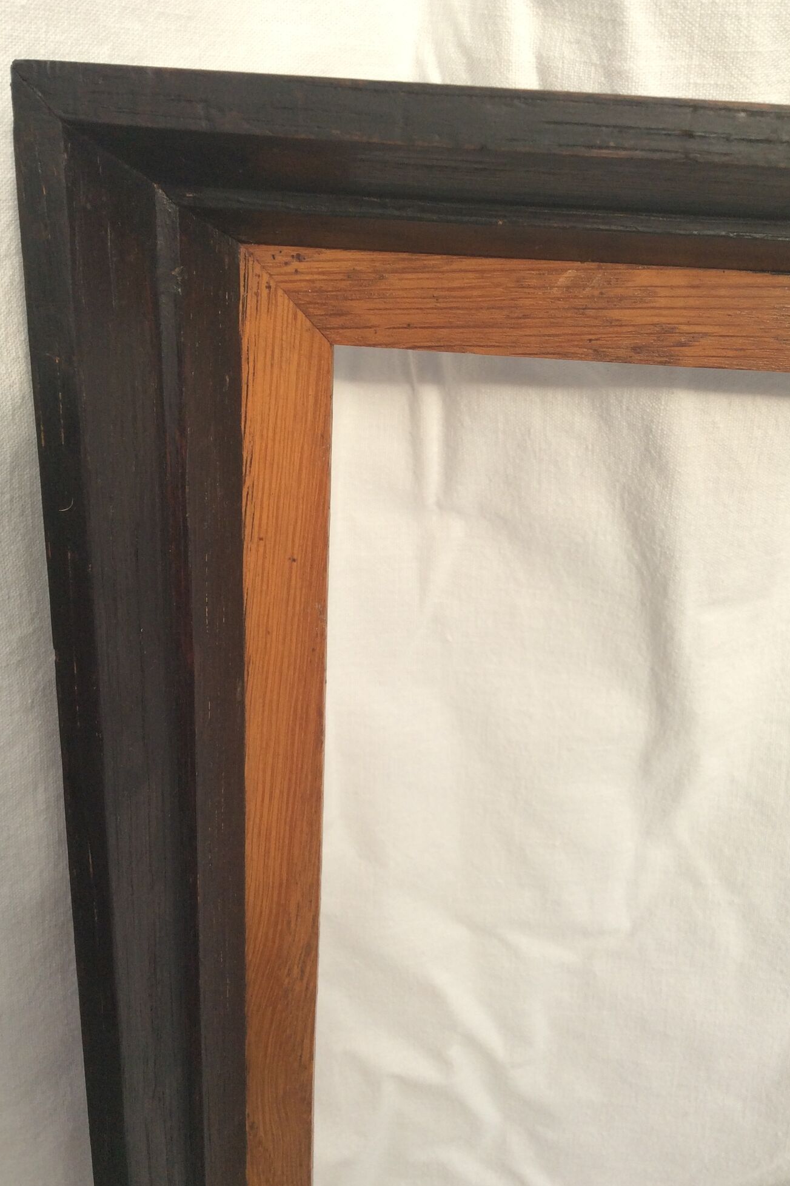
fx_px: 1119
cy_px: 593
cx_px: 414
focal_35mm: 34
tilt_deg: -29.9
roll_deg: -1.4
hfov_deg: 38.9
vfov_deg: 55.8
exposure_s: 1/334
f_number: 2.4
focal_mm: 3.3
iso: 32
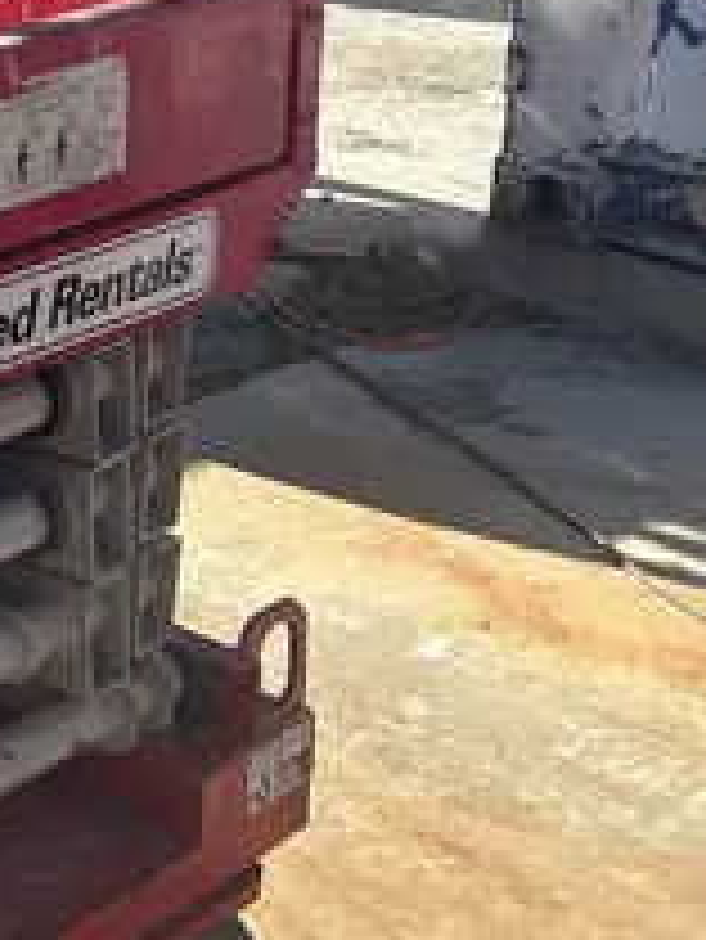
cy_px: 34
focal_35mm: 91
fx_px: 2472
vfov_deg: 20.9
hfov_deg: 14.8
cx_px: -432
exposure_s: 1/2762
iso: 50
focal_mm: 5.7
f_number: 1.5
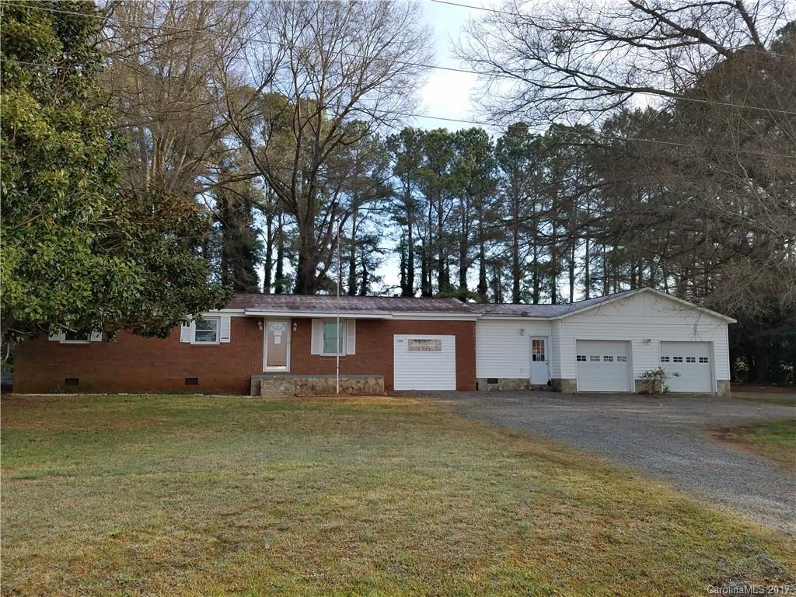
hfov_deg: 67.3
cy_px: 298
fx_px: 598
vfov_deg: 53.1
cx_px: 398
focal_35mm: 26
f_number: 1.7
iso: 50
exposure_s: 1/980
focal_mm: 4.2
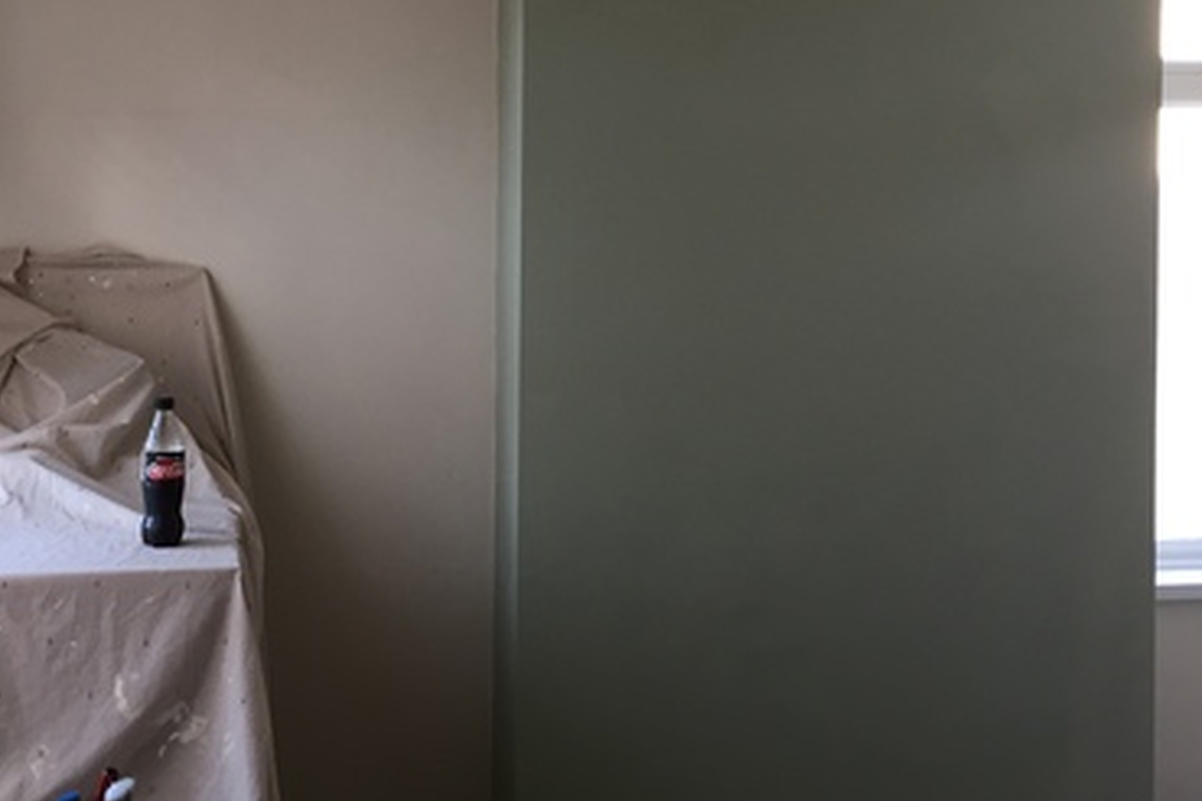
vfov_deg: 27.3
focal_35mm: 49
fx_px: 1636
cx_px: 502
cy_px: 254
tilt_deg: -1.2
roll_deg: -0.6
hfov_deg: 40.2
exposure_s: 1/33
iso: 32
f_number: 2.2
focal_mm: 4.15
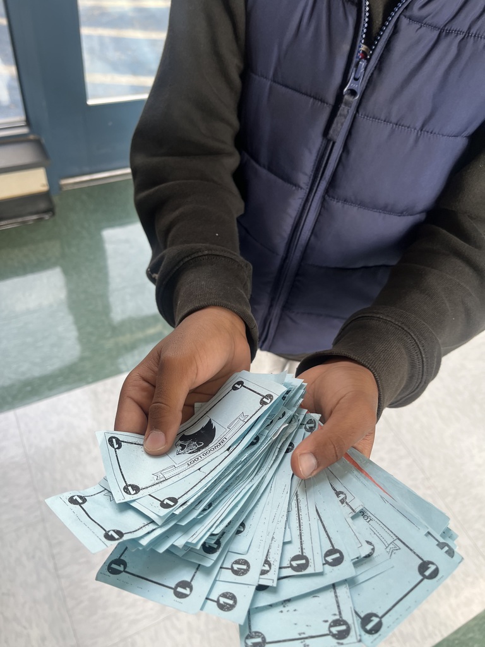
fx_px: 486
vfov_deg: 67.3
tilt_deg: -49.2
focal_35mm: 26
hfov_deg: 53.1
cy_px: 324
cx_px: 242
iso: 32
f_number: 1.6
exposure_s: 1/120
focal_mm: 5.1
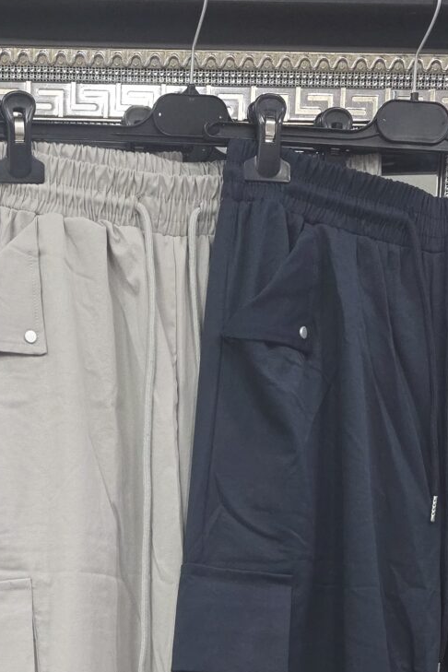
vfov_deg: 29.6
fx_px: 1176
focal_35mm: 63
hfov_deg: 21.0
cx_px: 18
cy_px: 686
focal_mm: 6.3
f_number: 1.7
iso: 125
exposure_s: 1/100
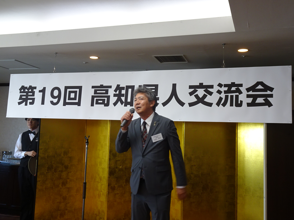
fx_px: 314
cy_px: 110
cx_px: 147
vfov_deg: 38.7
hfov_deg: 50.1
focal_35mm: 37
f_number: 4
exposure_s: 1/40
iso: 200
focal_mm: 6.37
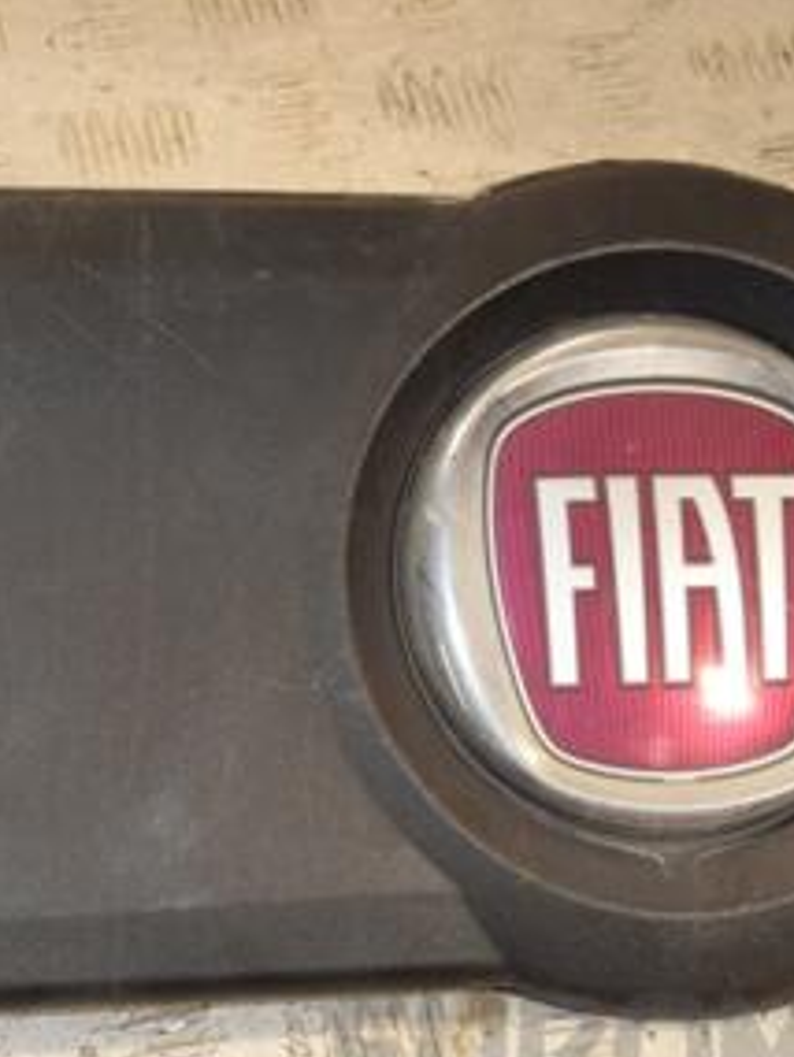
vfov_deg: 21.5
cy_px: 556
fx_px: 2781
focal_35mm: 91
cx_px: 263
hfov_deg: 16.2
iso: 800
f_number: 7.1
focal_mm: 30
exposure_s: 1/200
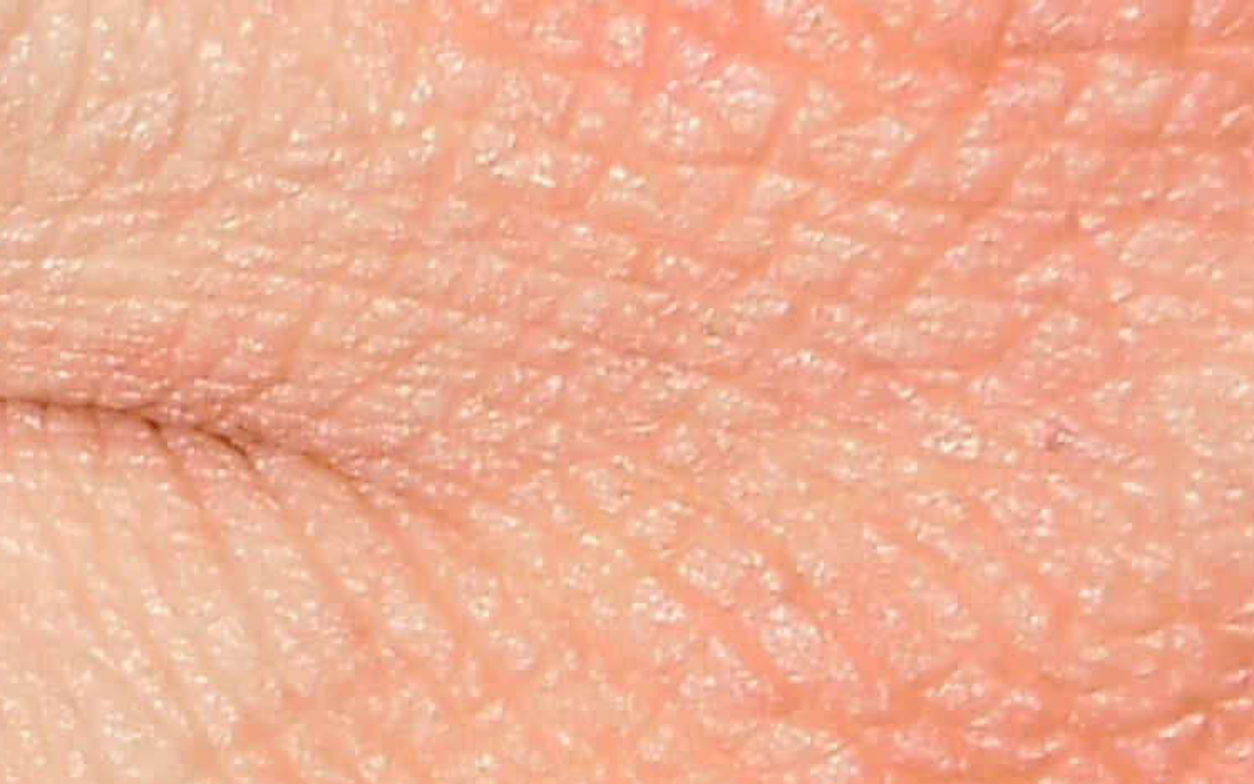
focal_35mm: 275
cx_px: -1226
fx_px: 9398
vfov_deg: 4.8
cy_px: 248
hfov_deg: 7.4
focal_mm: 8.1
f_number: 4.6
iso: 100
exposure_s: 1/250
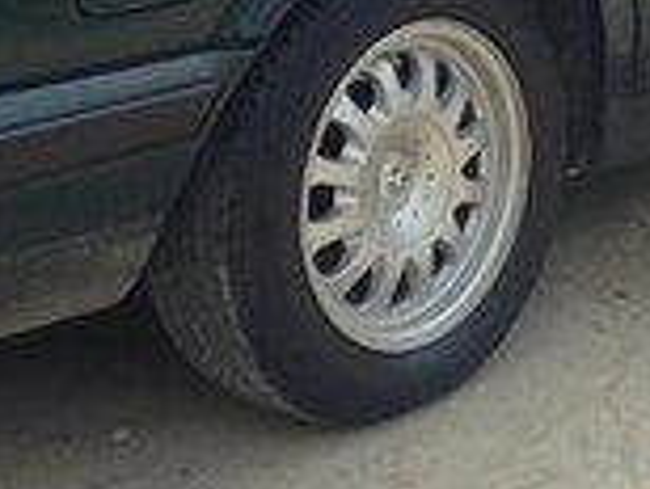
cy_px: -78
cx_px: 329
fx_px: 2652
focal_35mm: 141
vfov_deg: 10.4
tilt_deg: -9.2
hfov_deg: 14.0
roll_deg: +0.4
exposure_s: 1/763
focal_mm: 4.12
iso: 50
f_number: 2.4
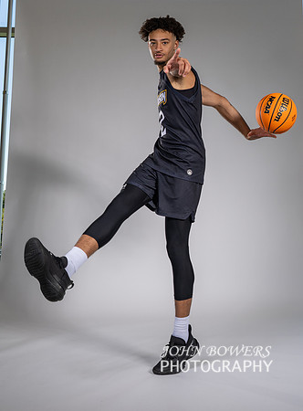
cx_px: 207
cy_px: 129
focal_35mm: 53
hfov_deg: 27.3
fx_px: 620
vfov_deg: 36.2
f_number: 5.6
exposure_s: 1/200
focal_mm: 26
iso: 80
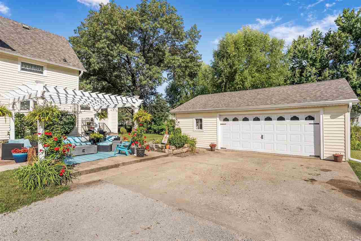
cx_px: 180
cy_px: 120
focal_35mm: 17
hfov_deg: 91.9
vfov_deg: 69.3
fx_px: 175
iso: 100
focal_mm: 17.4
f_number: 7.1
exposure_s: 1/160
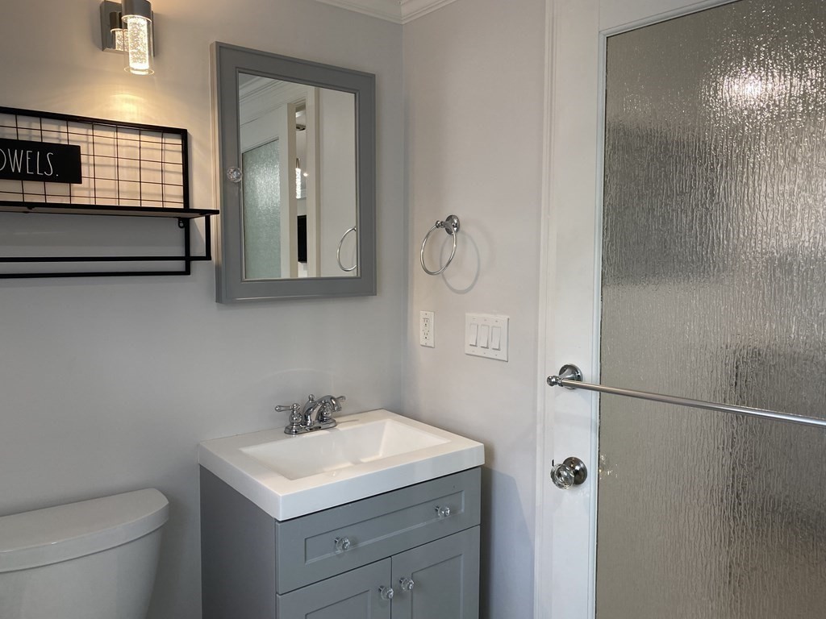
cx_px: 413
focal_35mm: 26
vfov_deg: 53.1
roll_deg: -0.5
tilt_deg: -5.2
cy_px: 310
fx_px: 620
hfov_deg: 67.3
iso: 125
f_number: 1.8
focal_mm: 4.25
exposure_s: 1/120
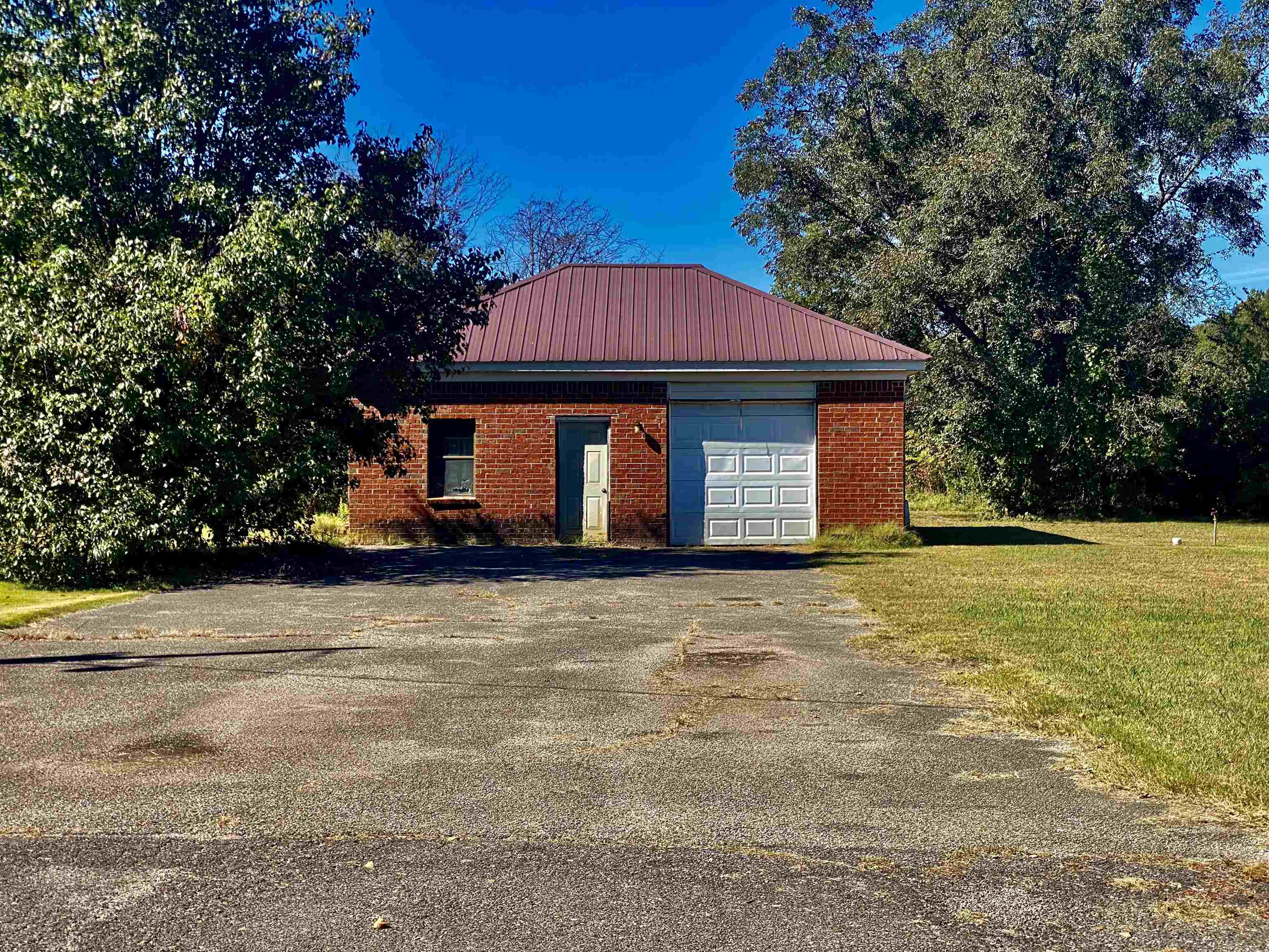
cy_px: 476
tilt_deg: +0.0
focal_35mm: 52
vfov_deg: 28.0
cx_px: 634
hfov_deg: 36.8
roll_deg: +0.0
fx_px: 1906
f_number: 2
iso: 20
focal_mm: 6
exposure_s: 1/1199
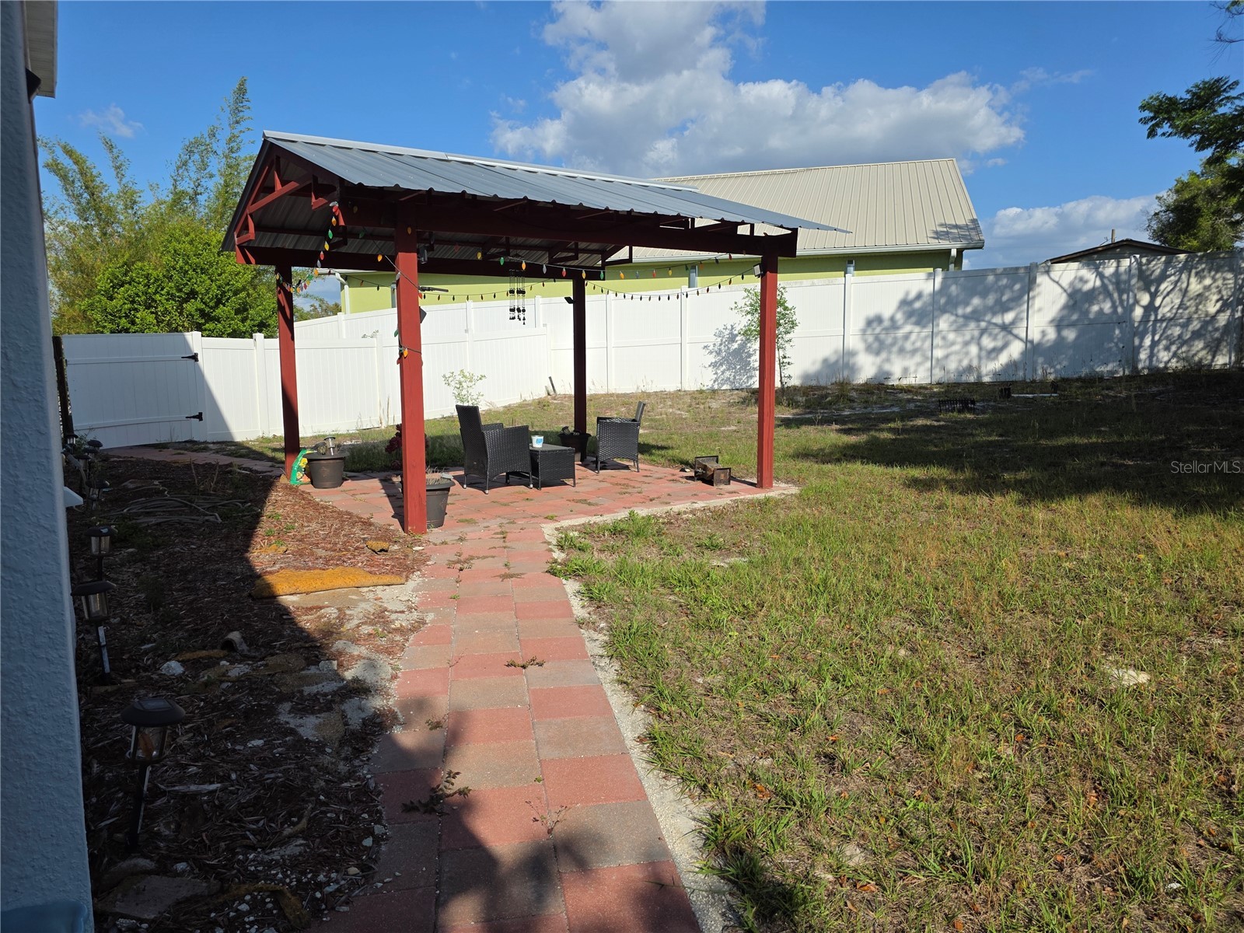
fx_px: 827
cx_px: 622
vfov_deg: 58.9
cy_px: 466
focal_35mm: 23
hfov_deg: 73.9
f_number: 1.7
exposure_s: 1/7944
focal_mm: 6.3
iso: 64
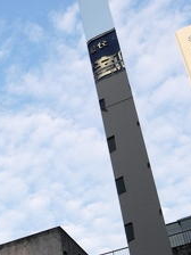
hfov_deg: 18.3
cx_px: -60
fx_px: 552
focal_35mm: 75
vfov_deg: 25.9
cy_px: 168
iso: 100
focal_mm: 14
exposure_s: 1/250
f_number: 5.6
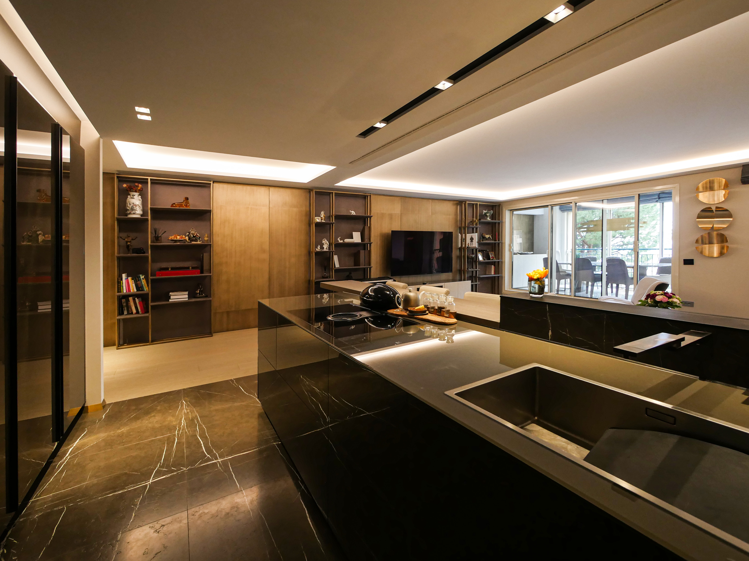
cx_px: 374
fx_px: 303
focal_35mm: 14
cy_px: 280
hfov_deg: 102.1
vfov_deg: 85.7
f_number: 4
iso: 800
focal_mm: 7
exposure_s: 1/60
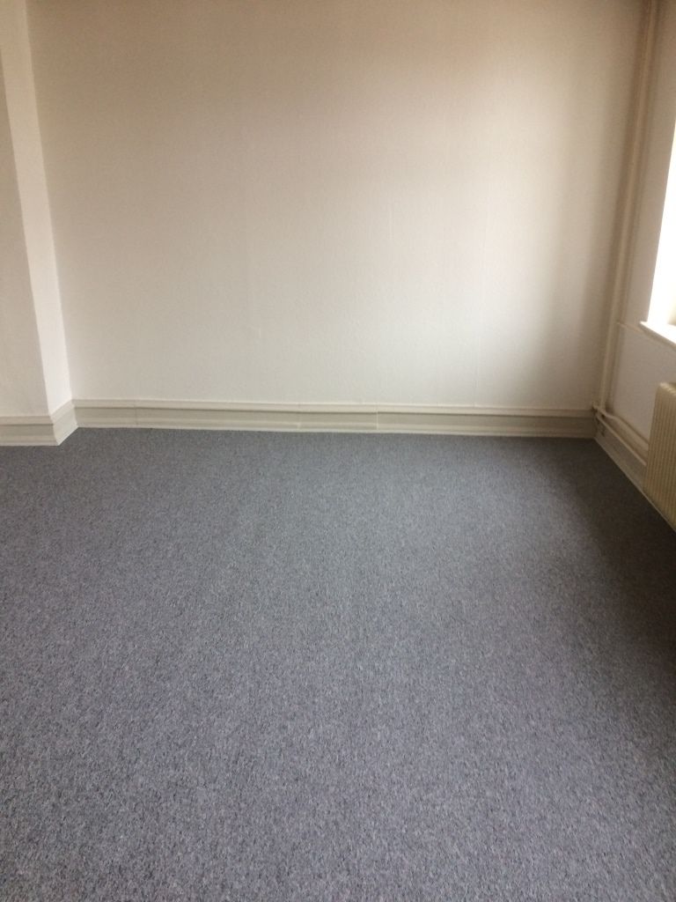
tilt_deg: -18.3
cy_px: 451
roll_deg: -0.2
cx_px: 338
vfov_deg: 61.7
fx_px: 755
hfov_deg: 48.2
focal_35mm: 29
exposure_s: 1/33
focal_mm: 4.15
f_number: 2.2
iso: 100
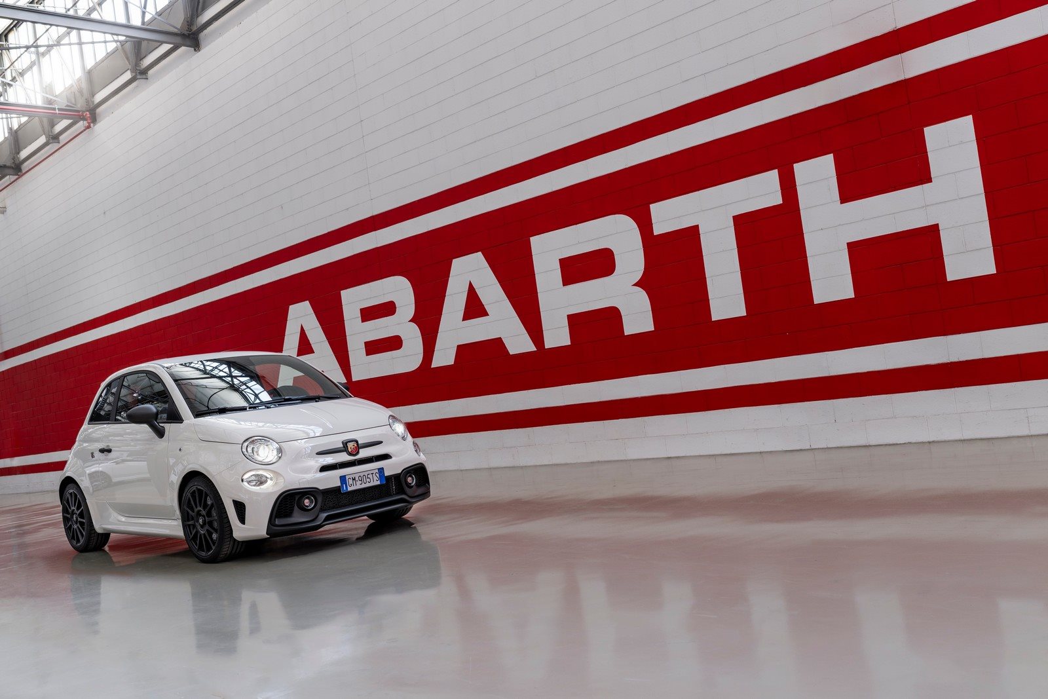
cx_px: 524
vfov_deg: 37.9
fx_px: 1019
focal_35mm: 35
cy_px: 350
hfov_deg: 54.4
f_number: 7.1
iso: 100
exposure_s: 1/5
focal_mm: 35
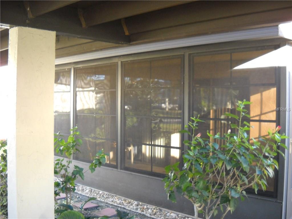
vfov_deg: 35.1
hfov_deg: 45.8
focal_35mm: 41
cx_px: 146
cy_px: 110
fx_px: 346
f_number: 3.1
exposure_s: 1/60
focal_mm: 6.72
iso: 351
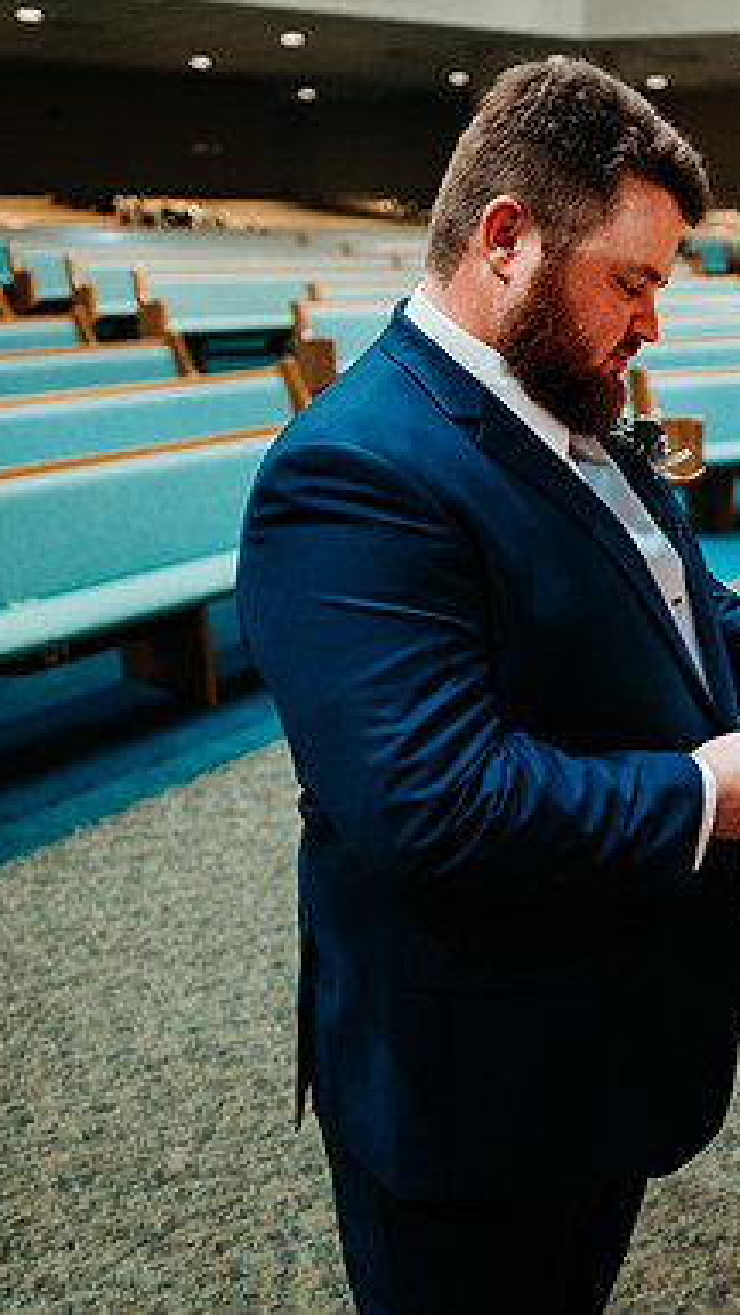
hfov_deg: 30.4
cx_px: 600
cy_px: 656
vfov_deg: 52.8
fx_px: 1326
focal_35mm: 38
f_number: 1.8
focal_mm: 24
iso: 2000
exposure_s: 1/100
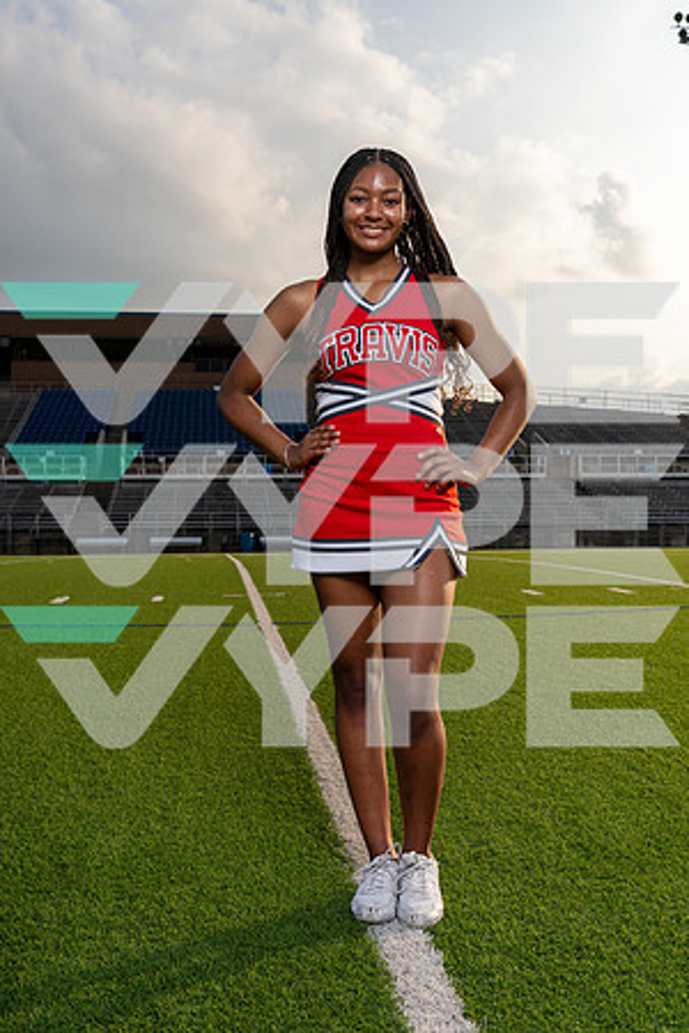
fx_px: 1120
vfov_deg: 49.6
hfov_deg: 34.2
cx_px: 344
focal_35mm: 39
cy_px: 516
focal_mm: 39
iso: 100
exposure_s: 1/250
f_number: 8
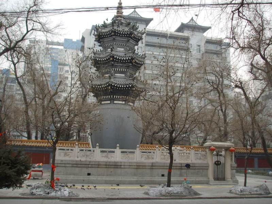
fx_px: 306
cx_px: 136
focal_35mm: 39
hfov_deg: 47.9
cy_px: 102
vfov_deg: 36.8
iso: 50
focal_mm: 6.6
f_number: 3.5
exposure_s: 1/180
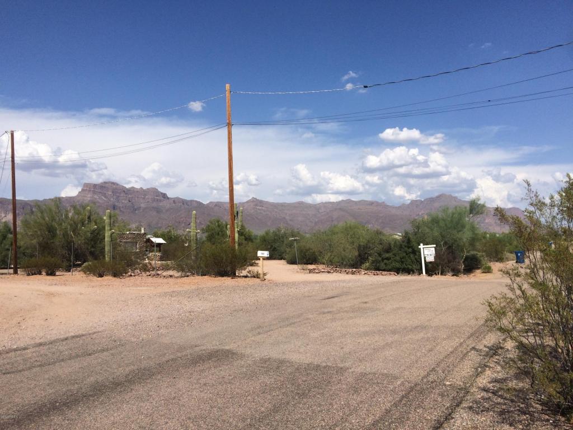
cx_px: 286
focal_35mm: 29
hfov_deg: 61.7
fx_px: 480
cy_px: 215
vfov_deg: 48.2
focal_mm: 4.15
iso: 32
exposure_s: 1/4115
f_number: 2.2
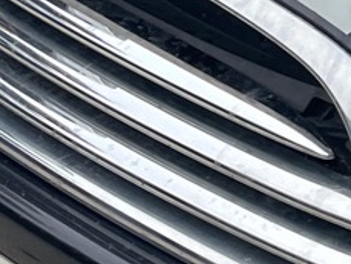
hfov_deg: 8.7
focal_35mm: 204
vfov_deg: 7.3
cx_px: 875
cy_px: 38
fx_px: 2070
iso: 32
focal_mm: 4.2
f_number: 1.6
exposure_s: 1/764
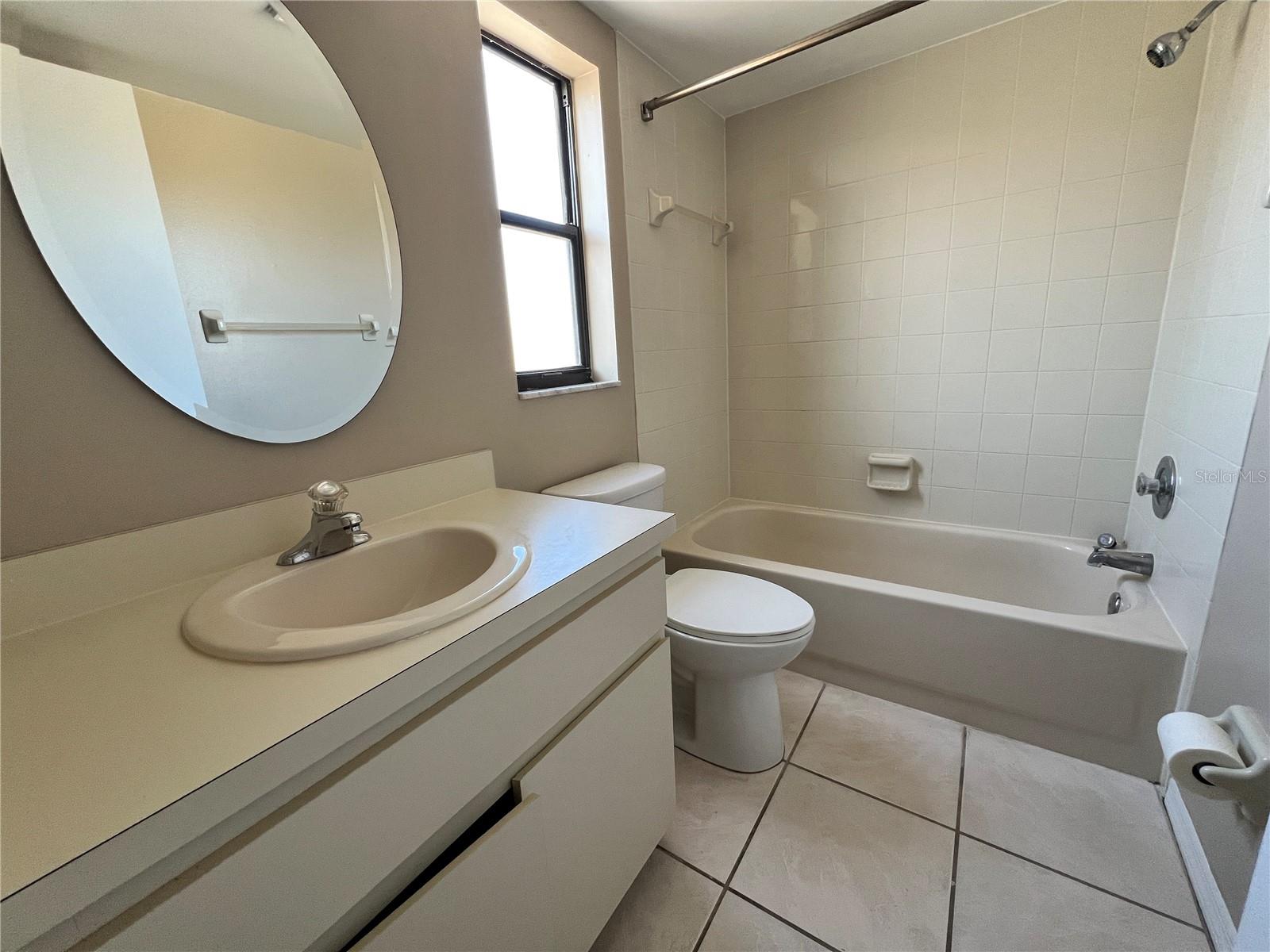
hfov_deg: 106.2
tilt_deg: -14.1
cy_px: 476
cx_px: 635
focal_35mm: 13
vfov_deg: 89.9
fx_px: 477
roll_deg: +2.4
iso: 125
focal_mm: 1.57
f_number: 1.8
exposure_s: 1/99
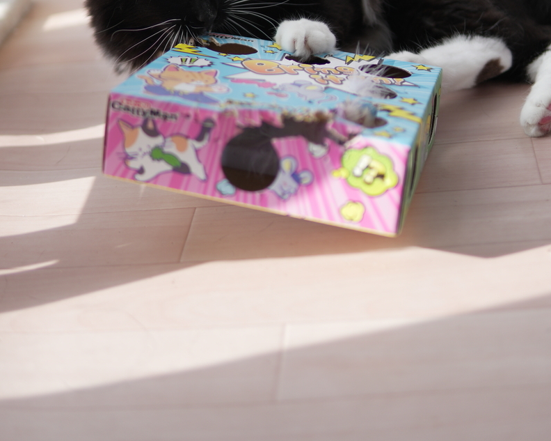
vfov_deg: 23.4
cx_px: 275
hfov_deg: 29.6
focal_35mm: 64
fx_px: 1043
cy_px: 71
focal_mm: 30
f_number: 1.4
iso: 100
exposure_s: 1/1250
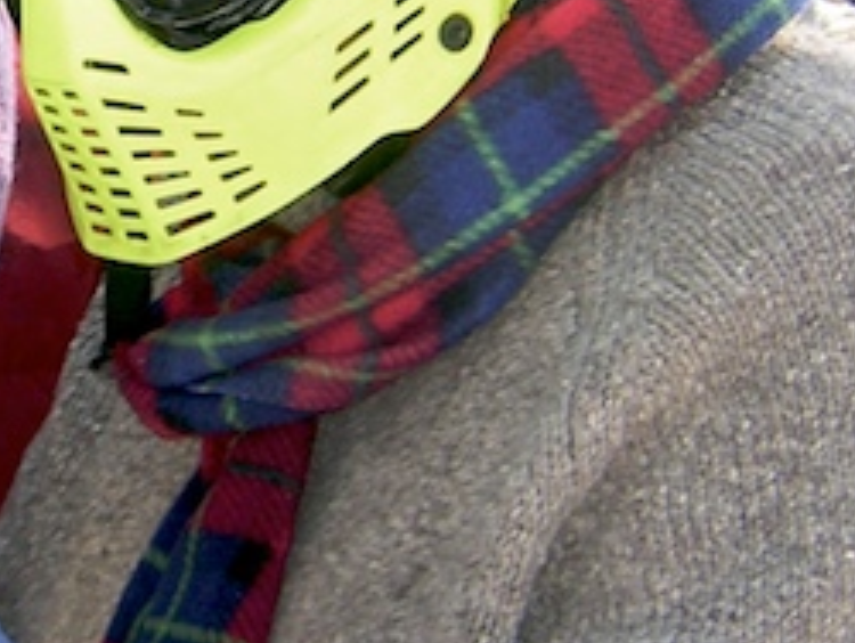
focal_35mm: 92
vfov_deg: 16.0
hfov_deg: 20.3
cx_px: -75
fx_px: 2275
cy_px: 116
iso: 100
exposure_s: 1/30
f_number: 2.6
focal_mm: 4.7
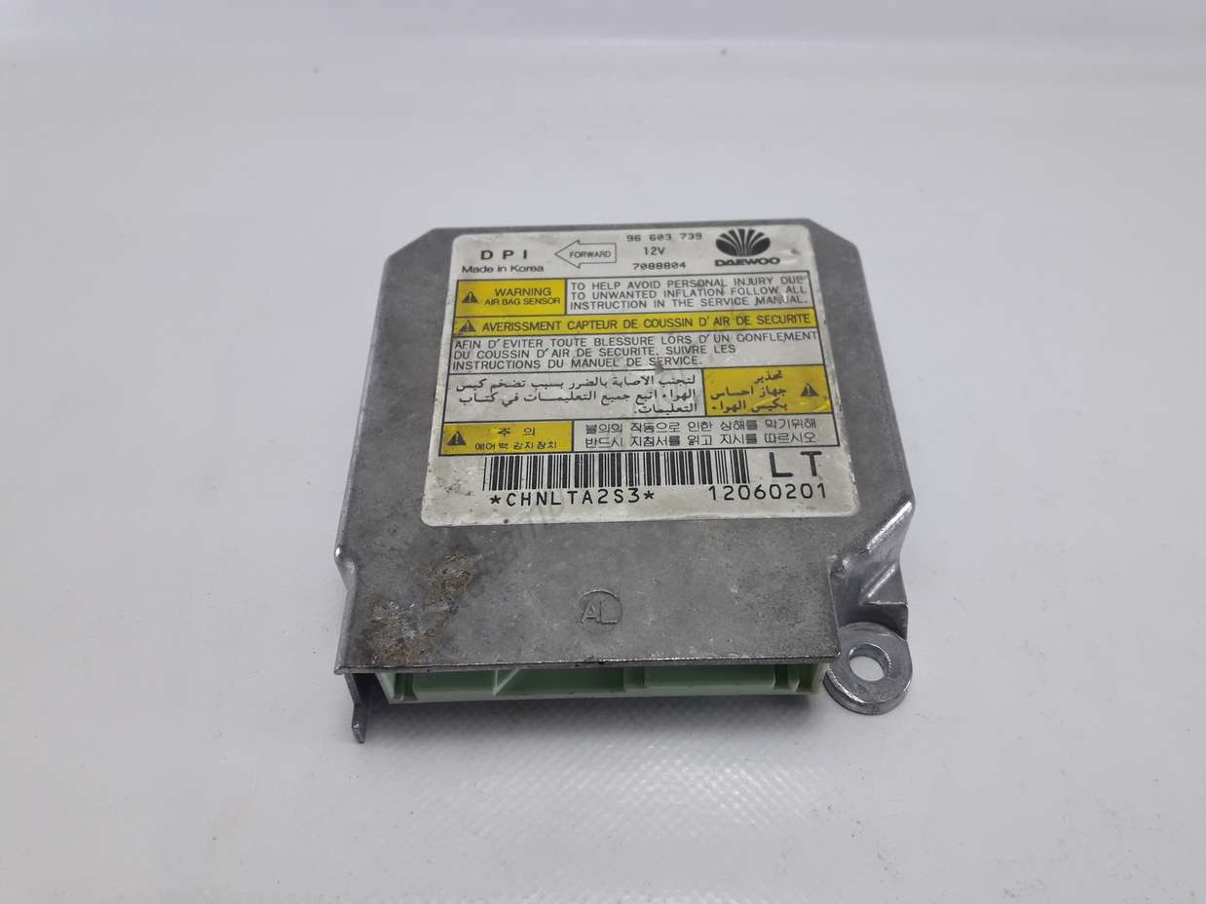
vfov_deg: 49.7
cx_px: 603
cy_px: 452
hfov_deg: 63.5
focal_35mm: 28
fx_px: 975
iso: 64
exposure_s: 1/100
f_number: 1.9
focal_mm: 3.7
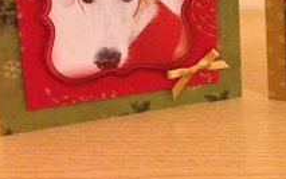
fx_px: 577
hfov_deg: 27.0
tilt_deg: -10.4
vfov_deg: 16.9
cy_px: -28
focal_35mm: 74
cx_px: 248
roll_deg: +1.1
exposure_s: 1/15
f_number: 2.4
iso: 500
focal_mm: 4.12
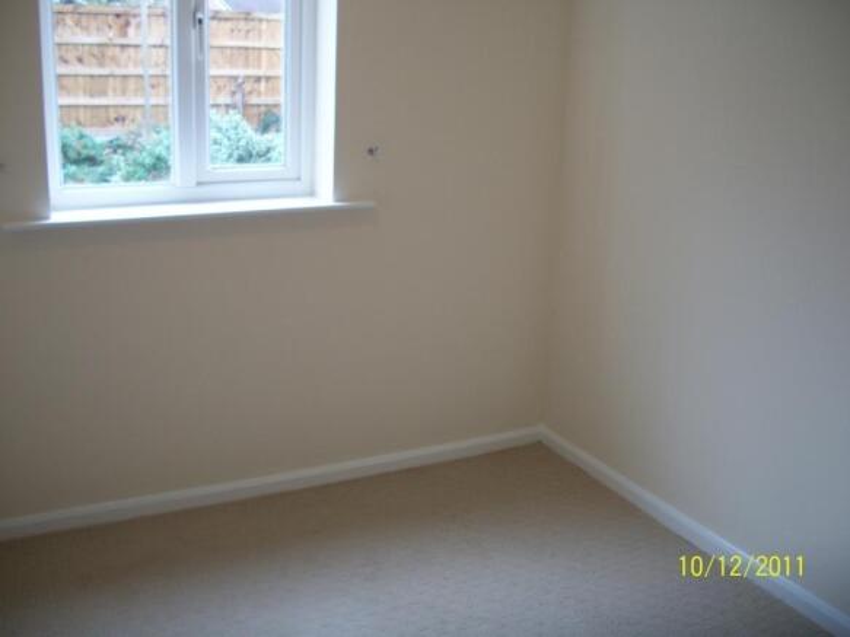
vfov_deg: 40.7
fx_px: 859
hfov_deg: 52.6
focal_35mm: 35
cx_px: 425
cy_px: 318
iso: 80
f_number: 3.1
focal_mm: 6.3
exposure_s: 1/40
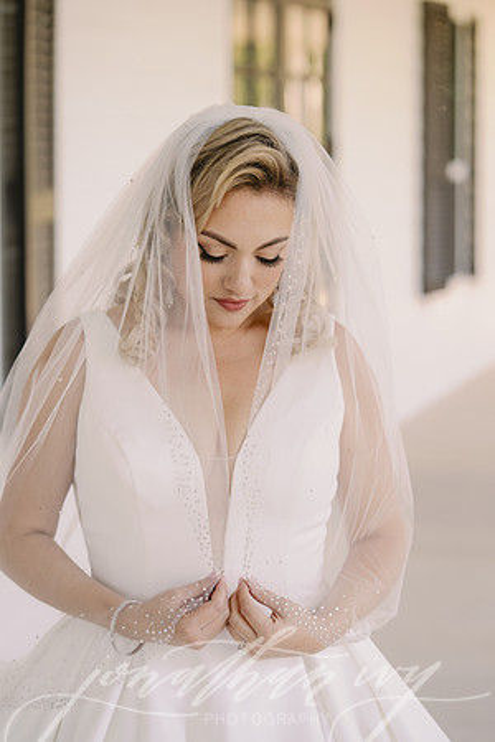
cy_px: 371
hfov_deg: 15.9
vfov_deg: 23.6
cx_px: 248
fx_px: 1774
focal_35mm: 86
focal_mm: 86
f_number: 3.2
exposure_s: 1/250
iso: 250
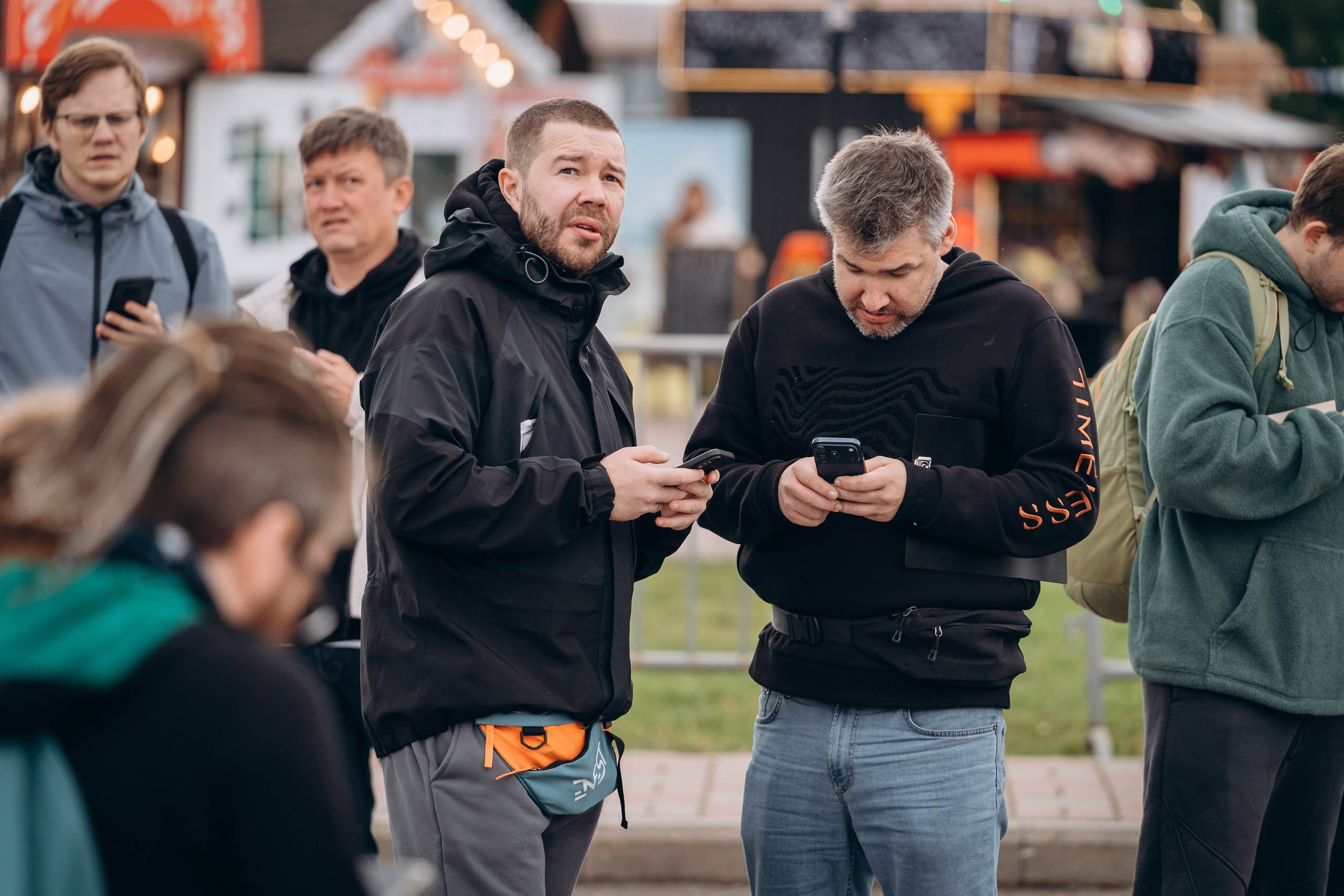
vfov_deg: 7.6
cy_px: 448
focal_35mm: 180
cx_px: 672
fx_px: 6720
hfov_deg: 11.4
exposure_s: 1/800
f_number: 3.5
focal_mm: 180
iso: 400
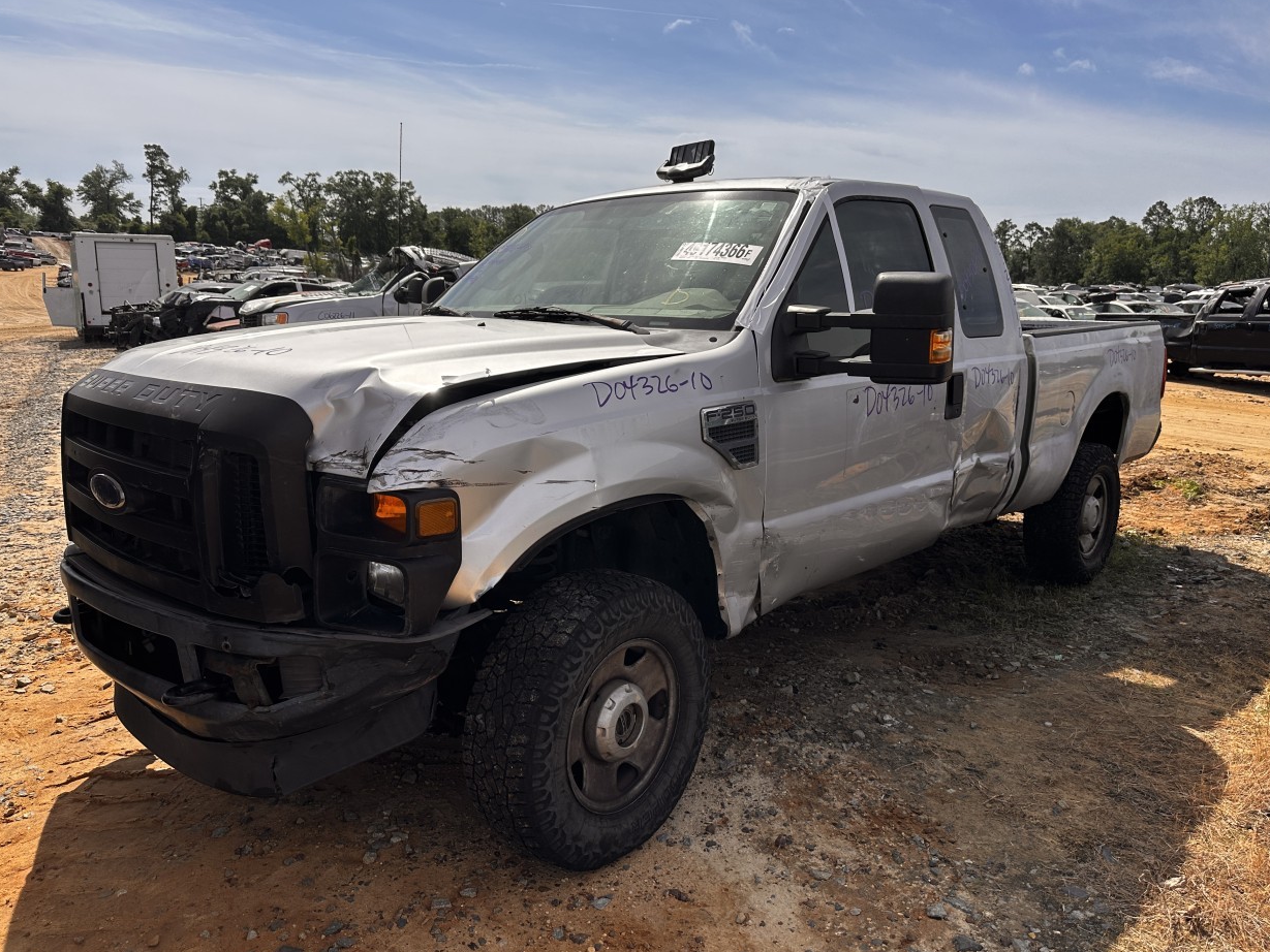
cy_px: 465
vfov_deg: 54.9
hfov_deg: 69.4
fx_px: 917
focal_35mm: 25
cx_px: 656
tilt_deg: -12.0
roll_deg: -1.9
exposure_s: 1/5525
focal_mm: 6.86
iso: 80
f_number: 1.78
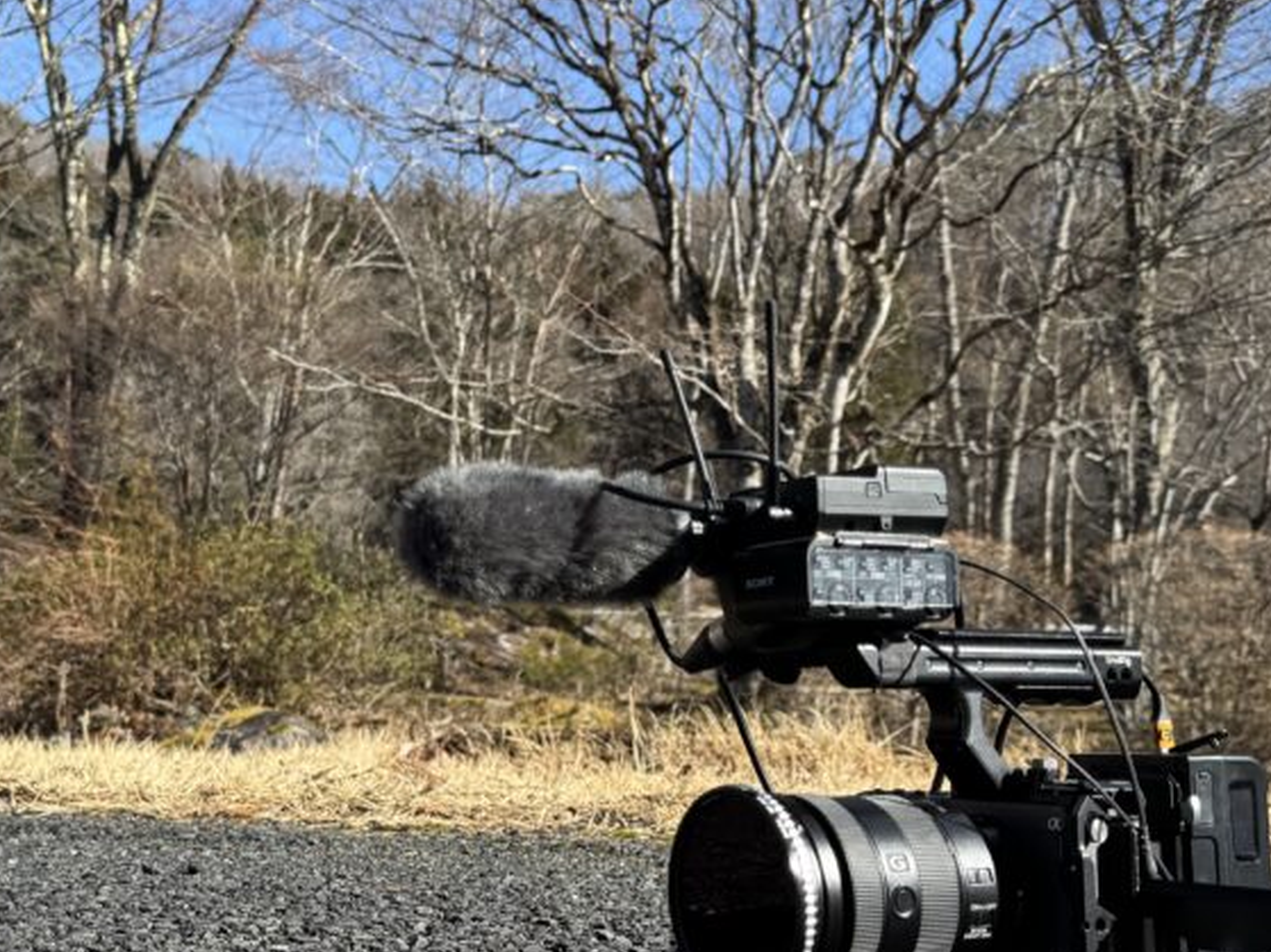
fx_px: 1615
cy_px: 566
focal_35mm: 44
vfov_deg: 32.8
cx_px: 521
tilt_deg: +5.1
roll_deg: -1.8
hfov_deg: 42.8
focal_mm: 6.76
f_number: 1.78
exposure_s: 1/2041
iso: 80
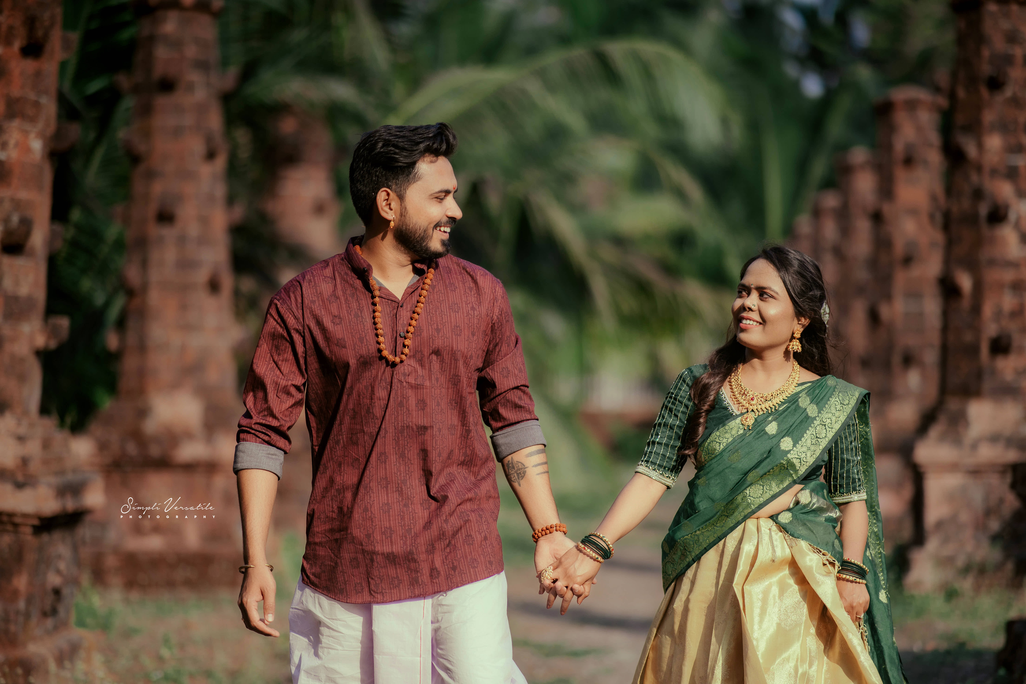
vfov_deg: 16.1
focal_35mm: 85
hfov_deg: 23.9
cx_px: 513
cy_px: 342
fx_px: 2422
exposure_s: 1/6400
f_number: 1.4
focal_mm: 85
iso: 200
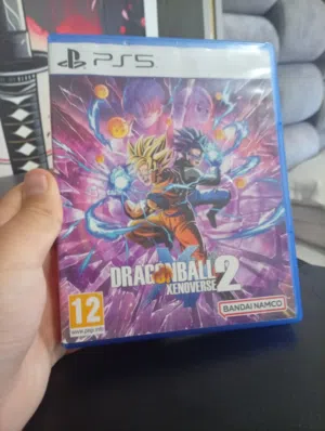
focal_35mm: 27
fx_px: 337
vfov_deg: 65.2
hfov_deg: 51.5
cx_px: 162
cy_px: 216
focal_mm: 3.84
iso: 241
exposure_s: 1/33.3
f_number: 1.8
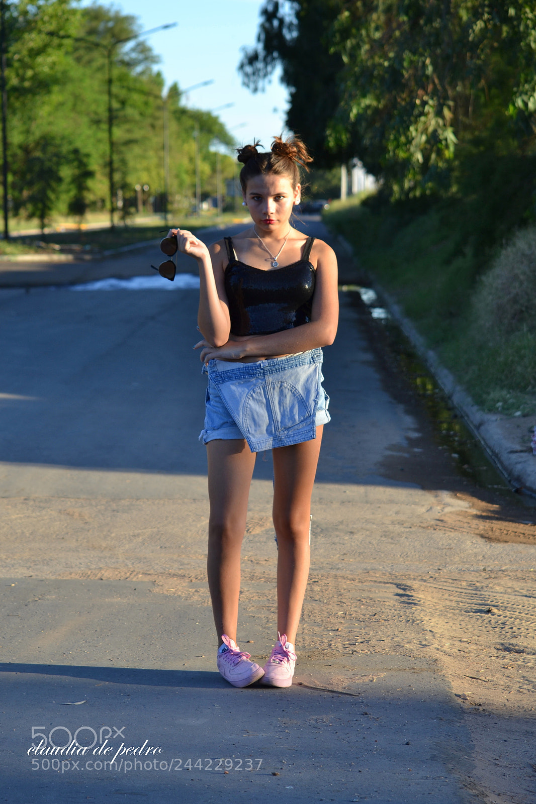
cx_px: 268
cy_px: 402
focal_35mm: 102
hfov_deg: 13.4
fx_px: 2279
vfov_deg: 20.0
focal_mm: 68
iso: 100
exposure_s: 1/160
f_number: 5.6
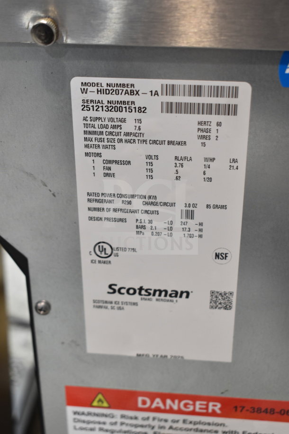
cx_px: 144
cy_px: 217
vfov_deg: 35.1
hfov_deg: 23.8
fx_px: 686
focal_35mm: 57
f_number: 4.8
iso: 1100
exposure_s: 1/60
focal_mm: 38
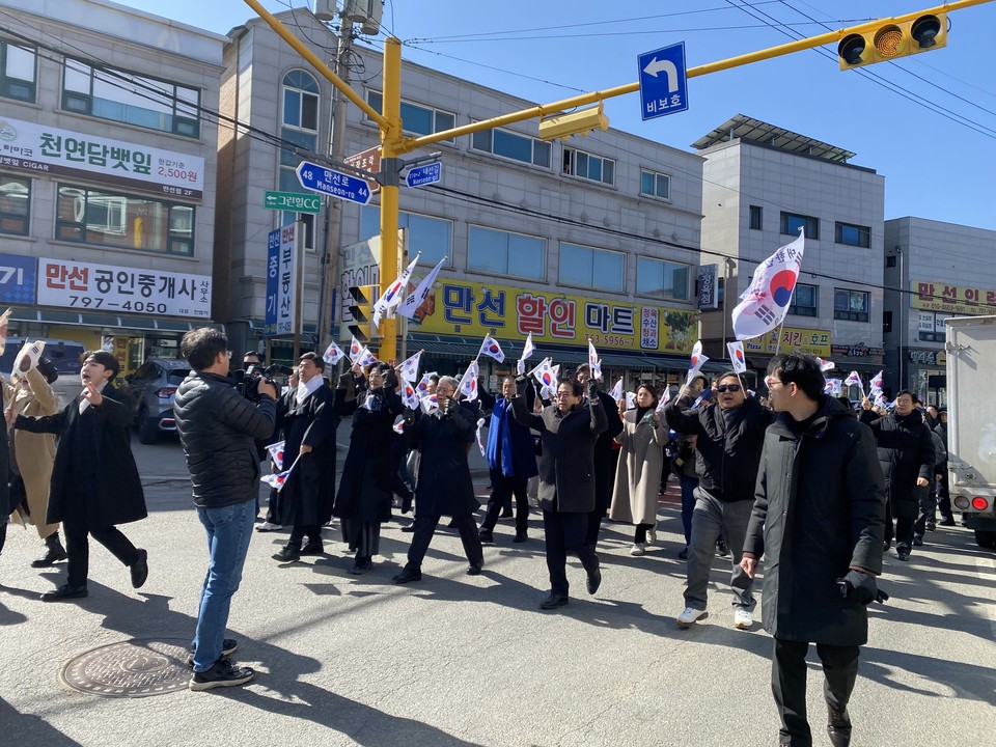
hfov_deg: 67.3
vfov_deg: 53.1
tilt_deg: -1.2
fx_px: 748
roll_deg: -0.6
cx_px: 498
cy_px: 374
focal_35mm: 26
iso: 32
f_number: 1.8
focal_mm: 4.25
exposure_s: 1/1232
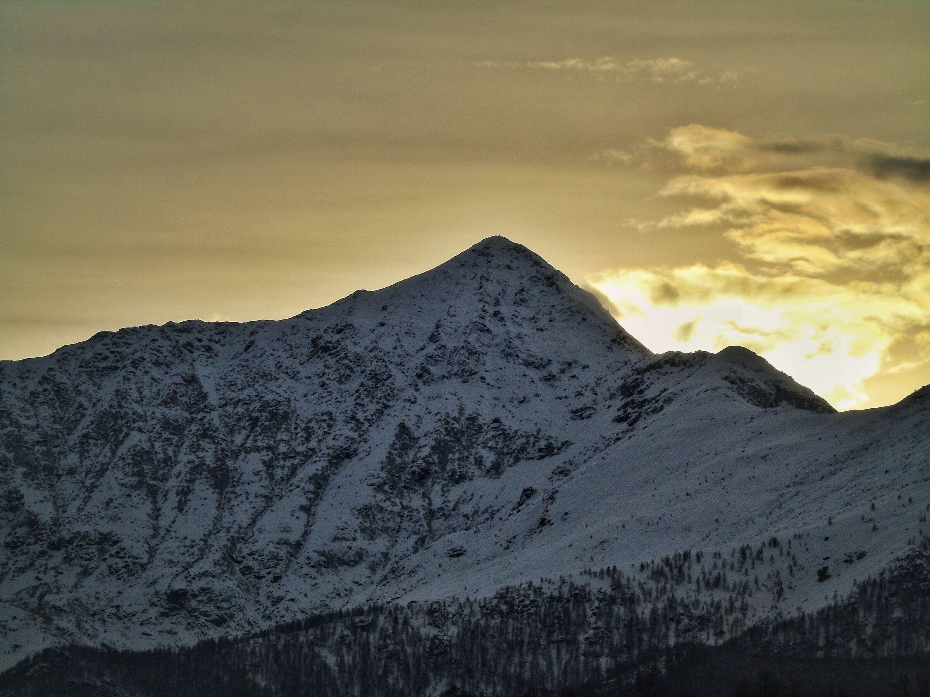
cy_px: 348
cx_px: 465
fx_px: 6528
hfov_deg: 8.1
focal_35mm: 243
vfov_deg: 6.1
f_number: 5.8
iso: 80
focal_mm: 43
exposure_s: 1/1000
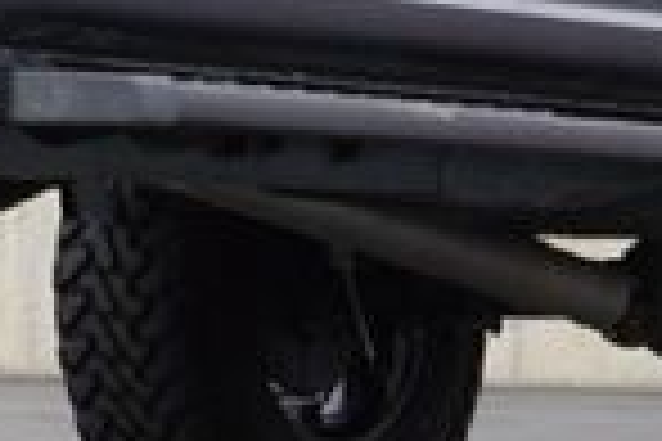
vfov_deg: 5.3
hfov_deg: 8.1
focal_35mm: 250
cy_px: -558
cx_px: -320
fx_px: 4597
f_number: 5.6
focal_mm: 24
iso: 100
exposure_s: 1/80
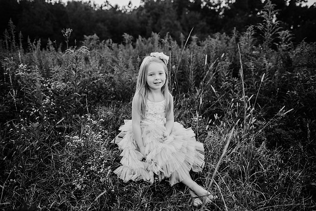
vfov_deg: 53.2
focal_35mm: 24
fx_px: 211
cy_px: 106
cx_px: 158
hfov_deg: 73.7
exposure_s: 1/800
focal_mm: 24
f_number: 2.5
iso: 250
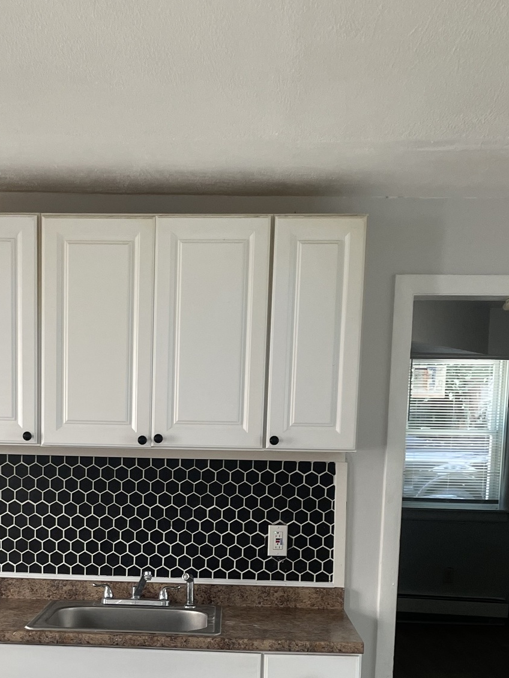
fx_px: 1039
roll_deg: -1.6
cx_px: 136
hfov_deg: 27.2
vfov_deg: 34.6
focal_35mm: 53
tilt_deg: -8.3
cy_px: 575
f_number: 1.6
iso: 100
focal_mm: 4.2
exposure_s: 1/121
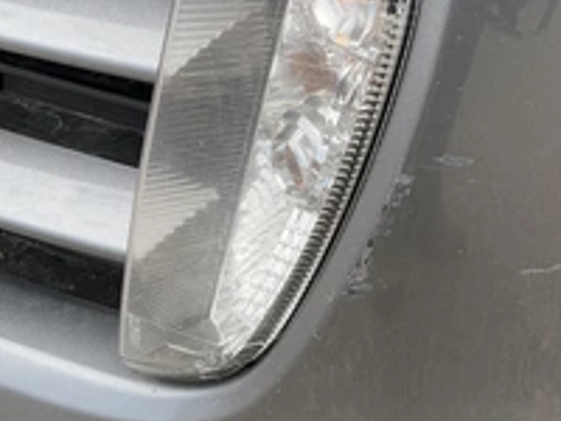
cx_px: 421
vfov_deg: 25.2
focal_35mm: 58
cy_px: 230
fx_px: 940
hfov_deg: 32.6
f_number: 1.8
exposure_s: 1/792
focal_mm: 3
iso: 25
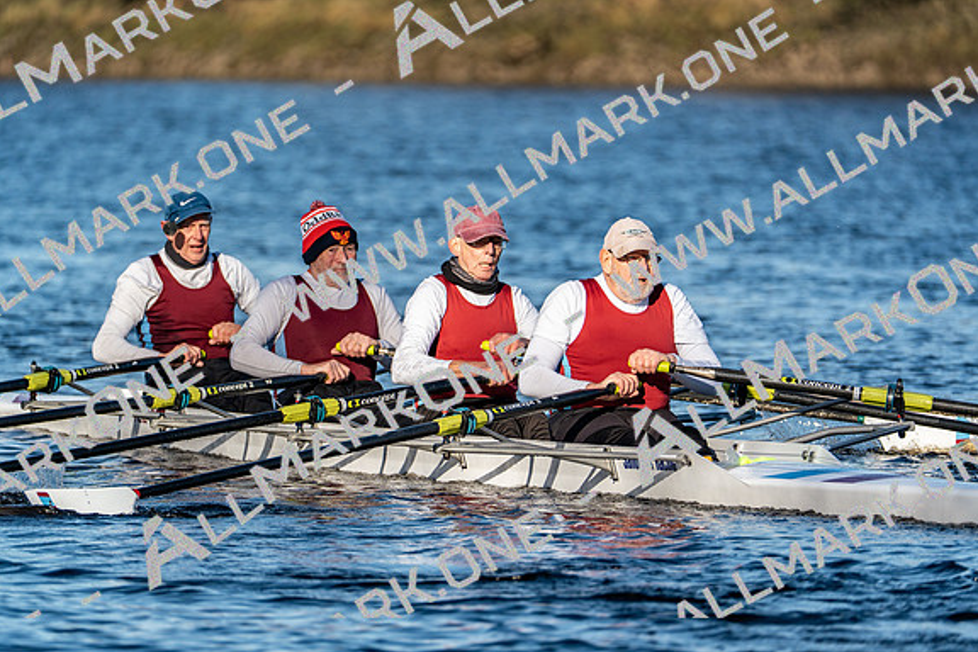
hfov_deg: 4.7
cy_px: 327
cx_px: 487
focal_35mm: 440
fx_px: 11952
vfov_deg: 3.1
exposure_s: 1/2000
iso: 400
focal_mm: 437
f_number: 6.3
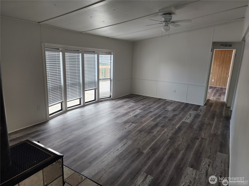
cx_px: 124
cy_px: 93
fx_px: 165
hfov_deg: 73.9
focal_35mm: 23
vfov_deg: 58.9
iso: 100
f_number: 1.8
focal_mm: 6.4
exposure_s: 1/120
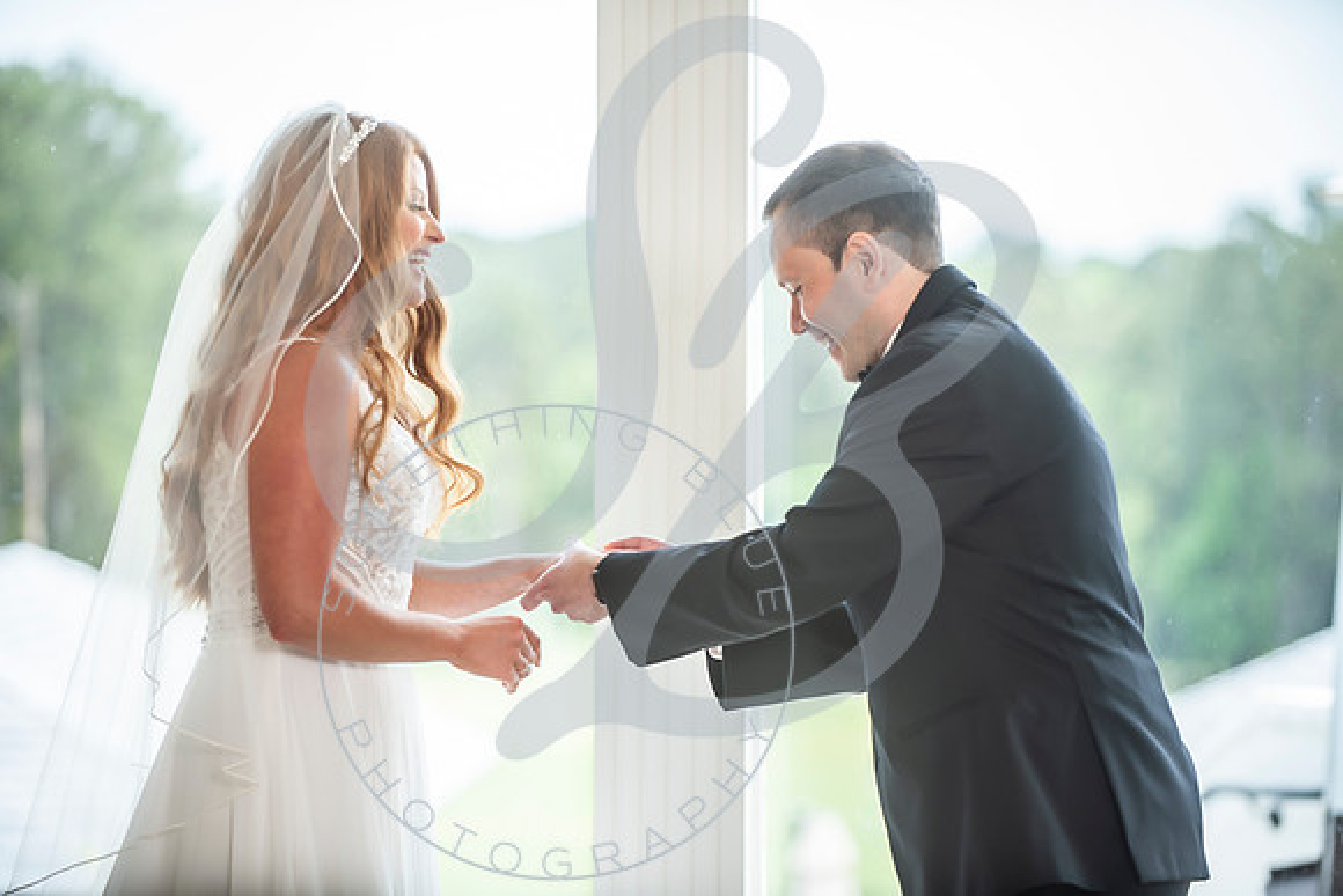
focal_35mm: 138
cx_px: 672
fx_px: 5149
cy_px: 448
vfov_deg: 9.9
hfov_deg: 14.9
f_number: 2.8
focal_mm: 135
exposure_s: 1/250
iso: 250
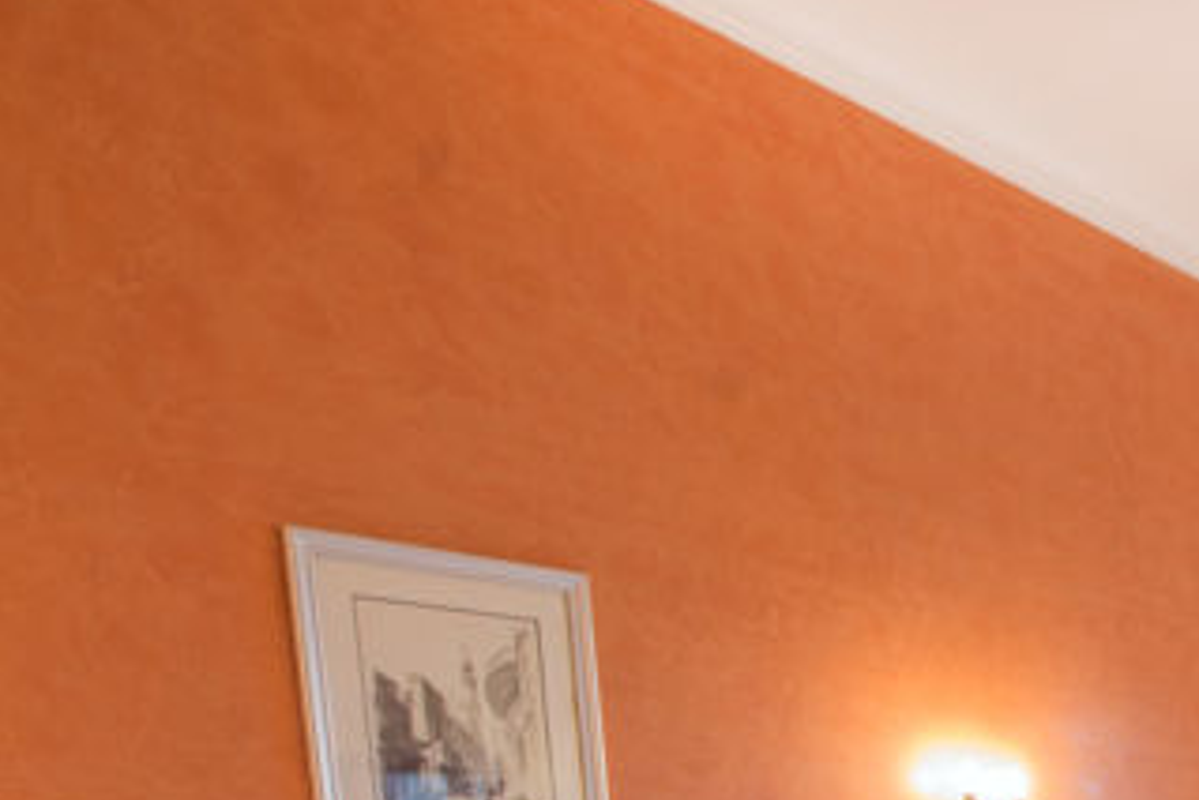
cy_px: 1206
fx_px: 1499
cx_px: 1409
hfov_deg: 35.2
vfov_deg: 23.7
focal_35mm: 45
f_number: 7.1
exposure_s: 1/1.67
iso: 80
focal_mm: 14
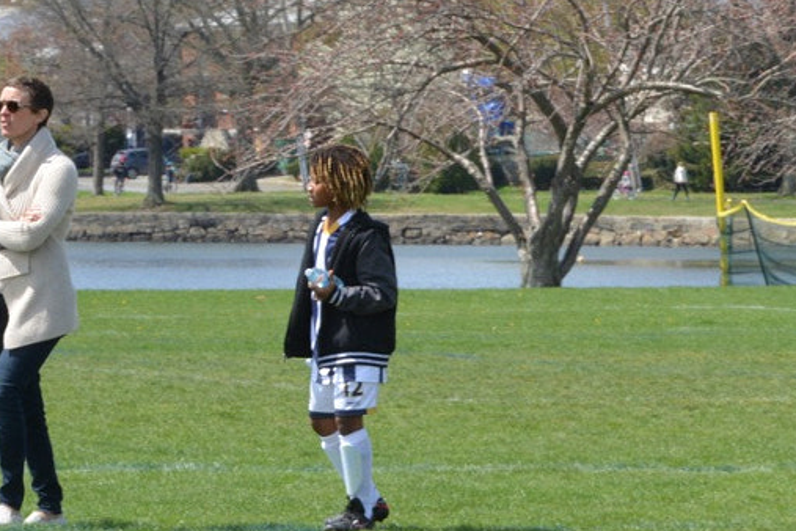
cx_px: 1129
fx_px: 9772
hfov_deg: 4.6
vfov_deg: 3.1
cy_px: 422
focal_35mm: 442
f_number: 22
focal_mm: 140
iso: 720
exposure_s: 1/125
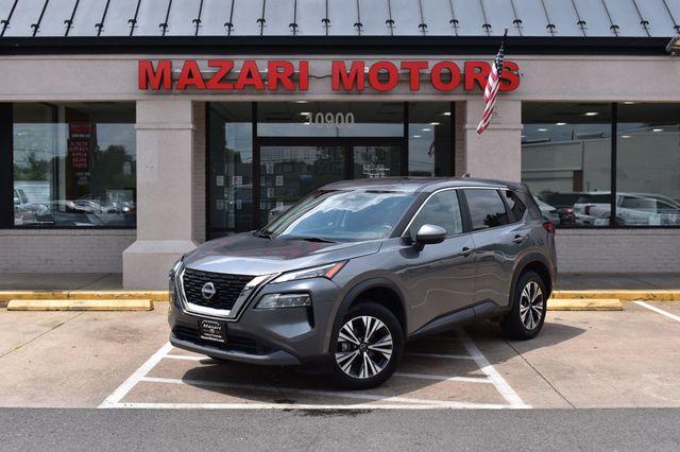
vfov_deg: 29.8
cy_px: 226
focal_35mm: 45
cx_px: 340
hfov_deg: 43.6
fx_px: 850
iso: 360
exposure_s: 1/500
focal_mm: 30
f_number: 11
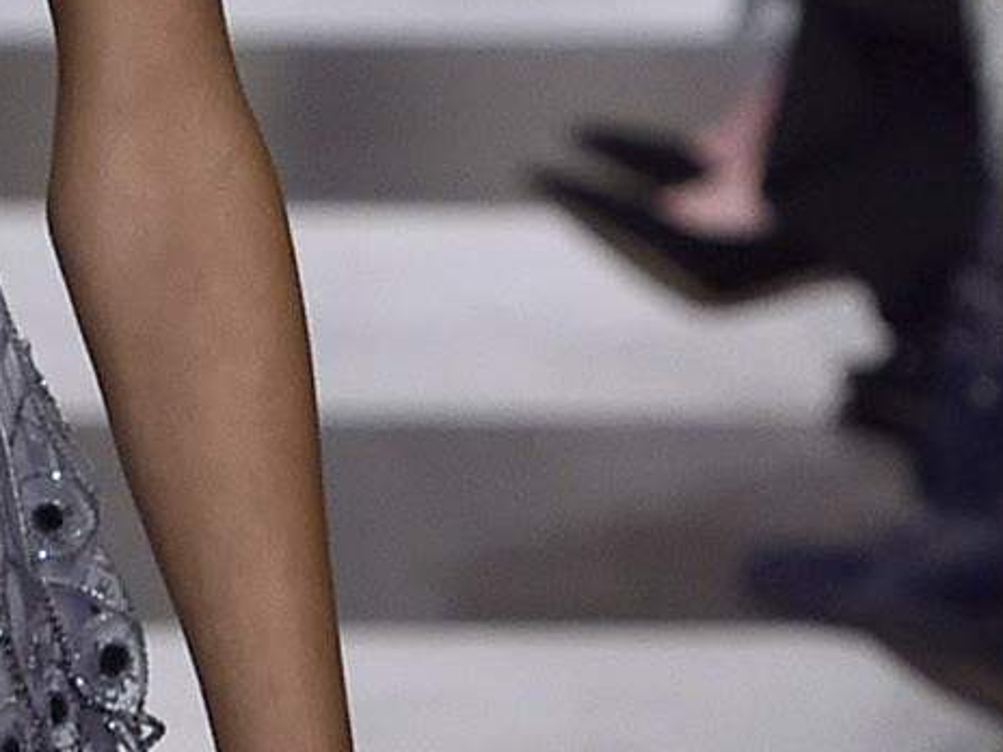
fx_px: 28830
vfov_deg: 1.5
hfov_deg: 2.0
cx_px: -442
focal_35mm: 995
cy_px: 1106
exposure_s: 1/640
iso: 2500
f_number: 5.6
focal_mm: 160
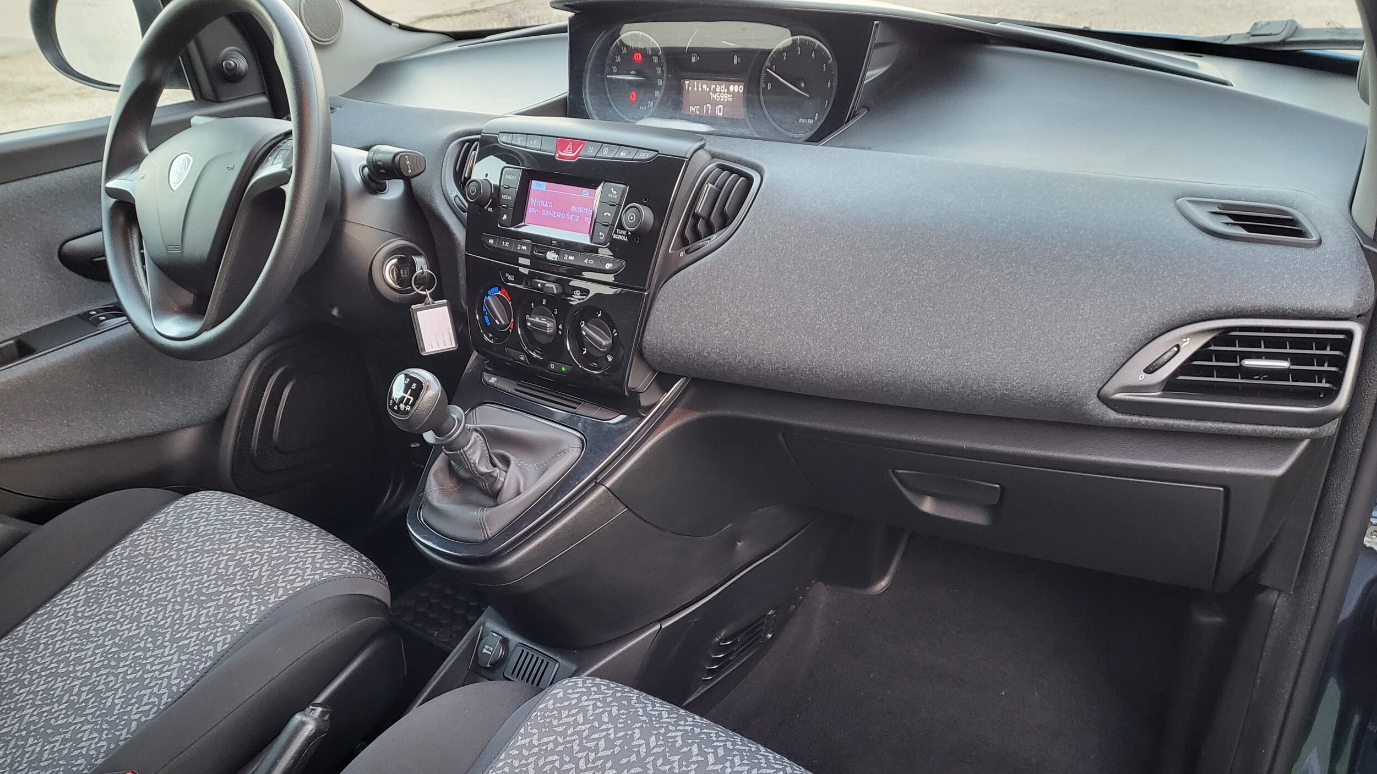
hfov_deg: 66.1
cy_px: 518
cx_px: 688
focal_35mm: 29
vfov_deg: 39.7
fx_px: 1059
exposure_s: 1/50
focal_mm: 4.25
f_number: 1.8
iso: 500
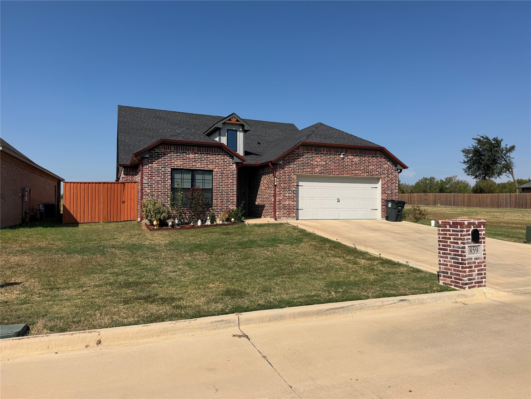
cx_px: 266
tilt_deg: -0.4
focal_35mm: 24
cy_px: 200
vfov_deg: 56.8
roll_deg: -0.1
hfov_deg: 71.6
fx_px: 368
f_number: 1.78
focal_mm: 6.76
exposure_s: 1/8130
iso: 80
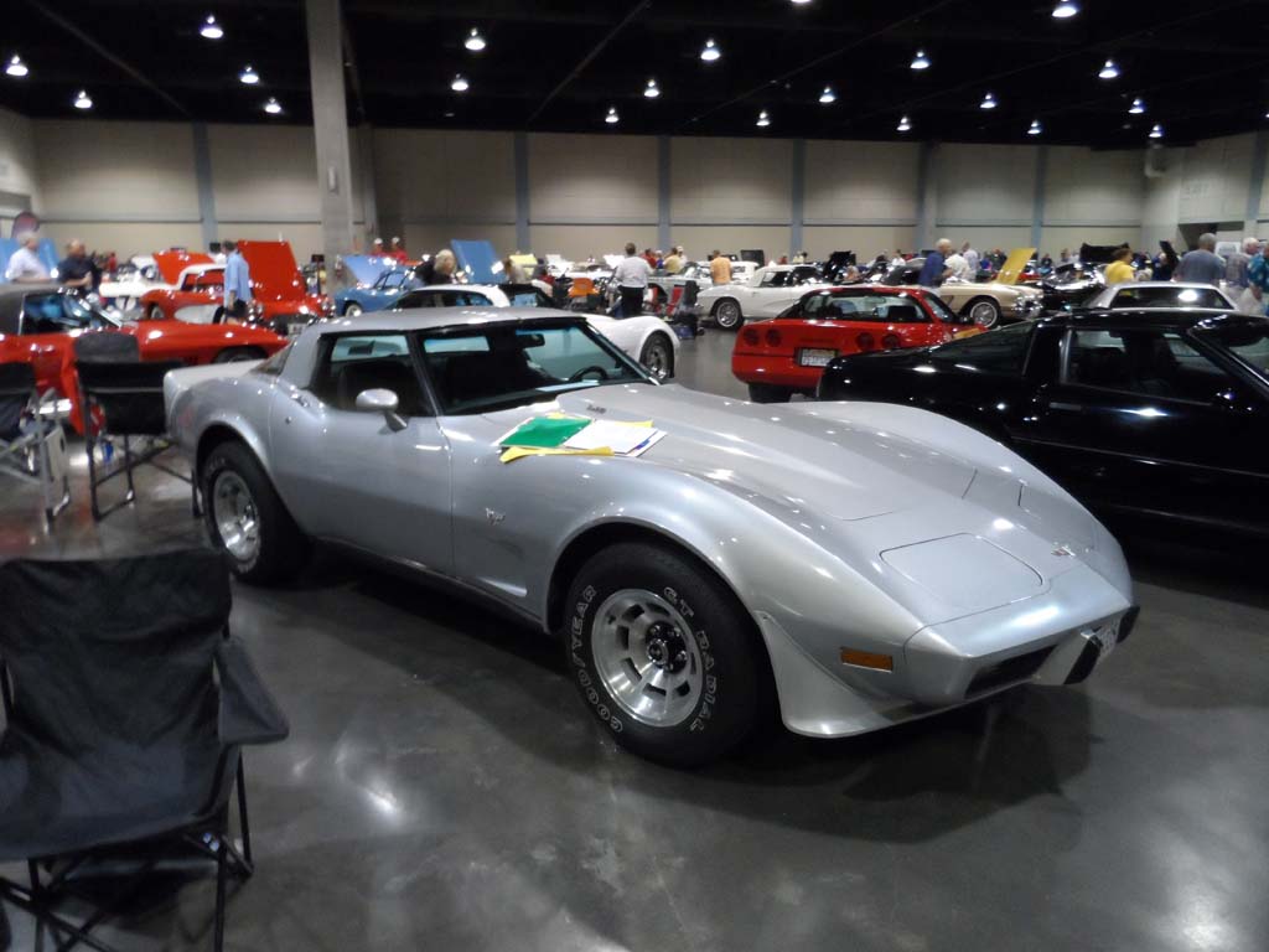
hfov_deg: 71.6
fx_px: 880
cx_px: 634
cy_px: 476
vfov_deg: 56.8
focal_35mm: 24
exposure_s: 1/30
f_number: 3.2
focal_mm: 4
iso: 400
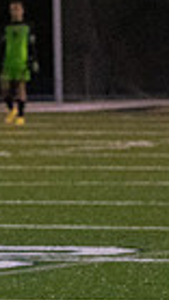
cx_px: -234
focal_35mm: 655
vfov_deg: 3.3
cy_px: 183
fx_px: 5228
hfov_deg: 1.8
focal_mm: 100
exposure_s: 1/1250
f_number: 4.5
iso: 6400
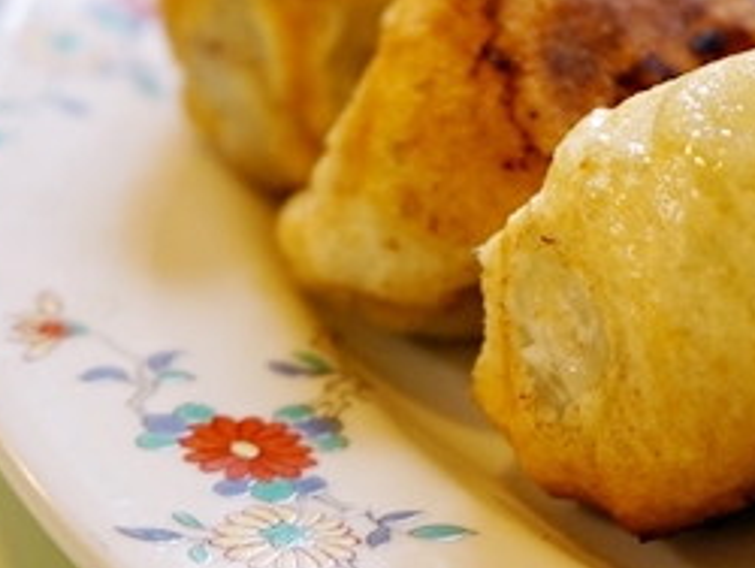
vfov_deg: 12.0
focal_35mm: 123
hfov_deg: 14.9
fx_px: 2685
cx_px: 1114
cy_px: 140
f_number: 4
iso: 250
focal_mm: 40
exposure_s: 1/60
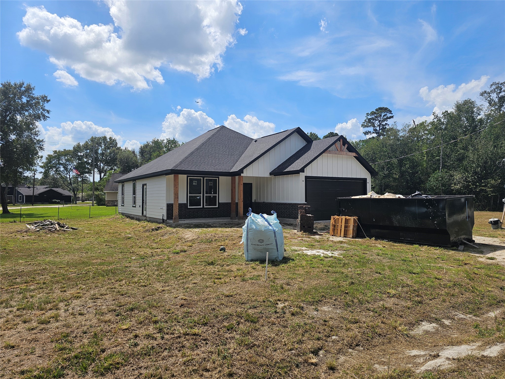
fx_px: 336
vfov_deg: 58.9
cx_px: 252
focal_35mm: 23
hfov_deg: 73.9
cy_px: 190
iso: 10
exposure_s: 1/1252
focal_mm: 6.3
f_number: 1.7
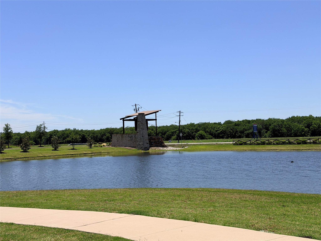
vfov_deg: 30.3
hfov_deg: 39.7
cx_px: 160
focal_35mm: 48
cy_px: 120
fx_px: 445
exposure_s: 1/7874
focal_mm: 6.76
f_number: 1.78
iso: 64
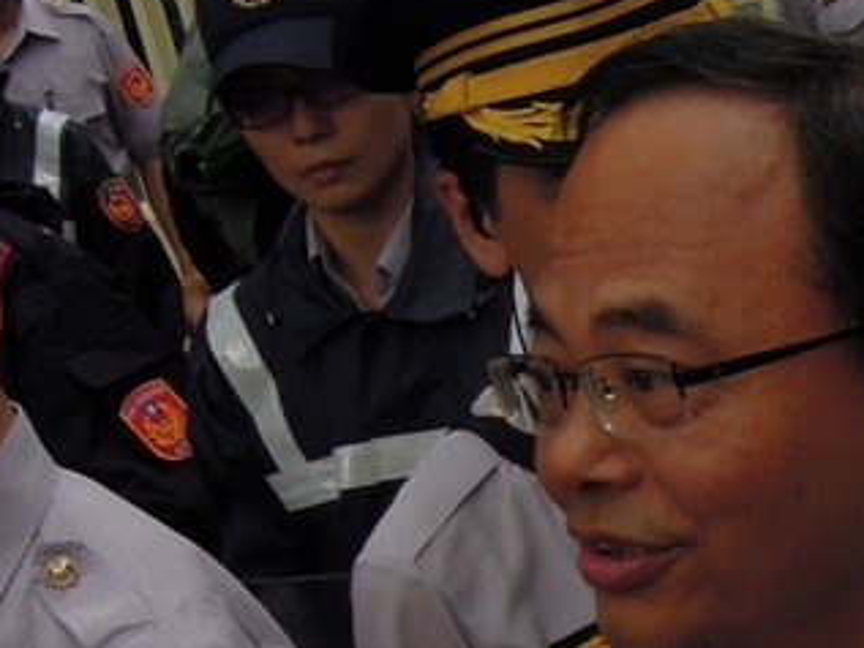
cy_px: 825
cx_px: 901
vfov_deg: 13.9
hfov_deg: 18.5
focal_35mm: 103
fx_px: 2572
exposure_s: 1/200
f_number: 7.1
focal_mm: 6.3
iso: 160
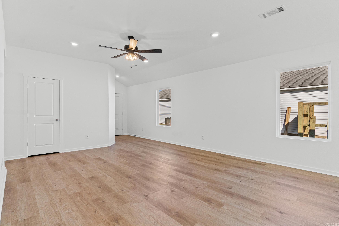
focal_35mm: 18
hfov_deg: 90.0
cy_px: 113
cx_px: 170
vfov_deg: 67.4
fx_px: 169
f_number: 9
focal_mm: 12
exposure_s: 1/50
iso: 250
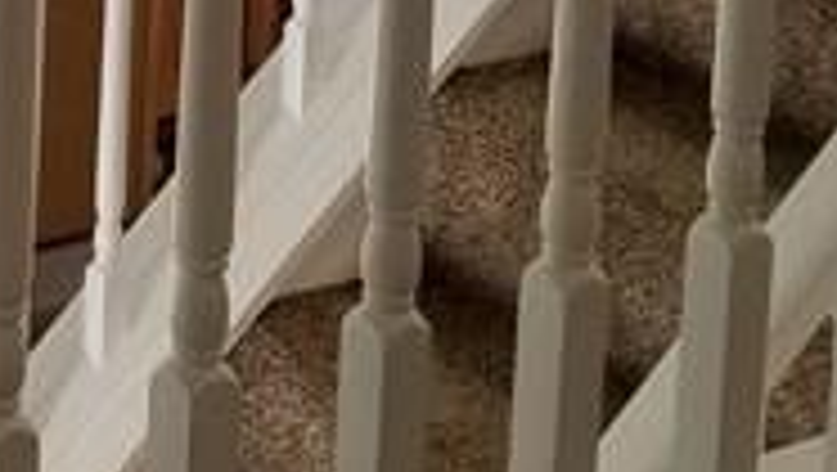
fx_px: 3465
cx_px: -490
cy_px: -656
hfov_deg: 12.9
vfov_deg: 7.3
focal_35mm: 156
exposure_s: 1/60
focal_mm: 4.3
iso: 80
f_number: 1.7
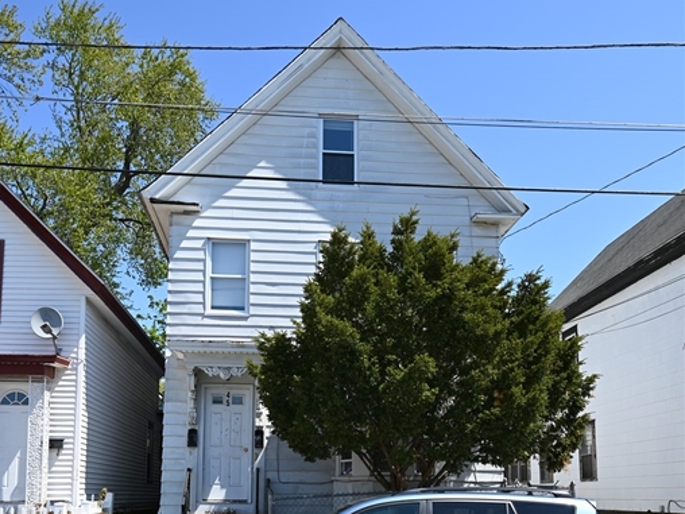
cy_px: 421
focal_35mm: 33
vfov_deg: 41.2
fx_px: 648
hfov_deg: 55.7
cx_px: 341
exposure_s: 1/320
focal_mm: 22.5
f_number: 6.3
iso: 100
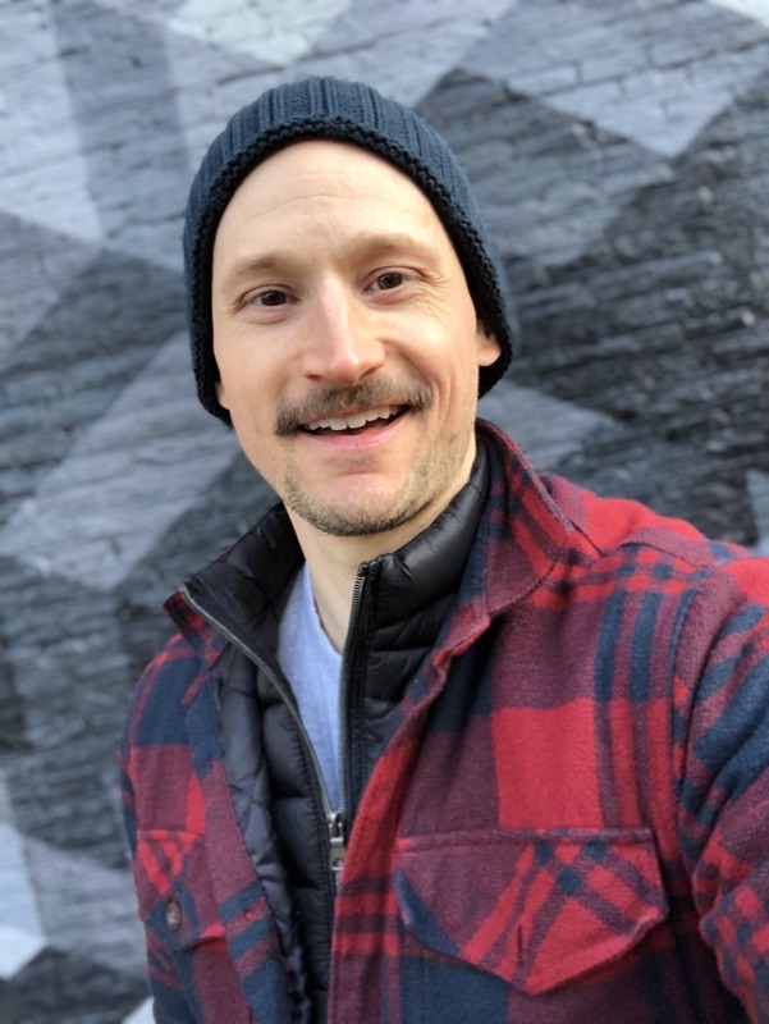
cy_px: 512
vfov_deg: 56.8
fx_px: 947
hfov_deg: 44.2
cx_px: 384
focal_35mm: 32
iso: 25
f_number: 2.2
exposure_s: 1/30
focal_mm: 2.87
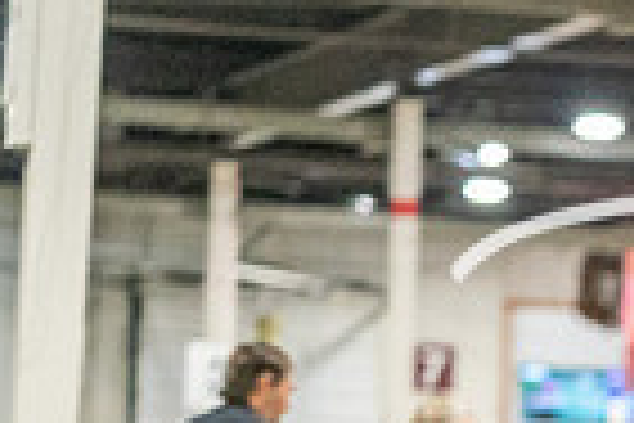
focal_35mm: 412
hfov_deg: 4.9
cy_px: 781
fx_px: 7255
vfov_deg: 3.3
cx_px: 1246
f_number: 3.2
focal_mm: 100
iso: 6400
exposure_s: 1/250
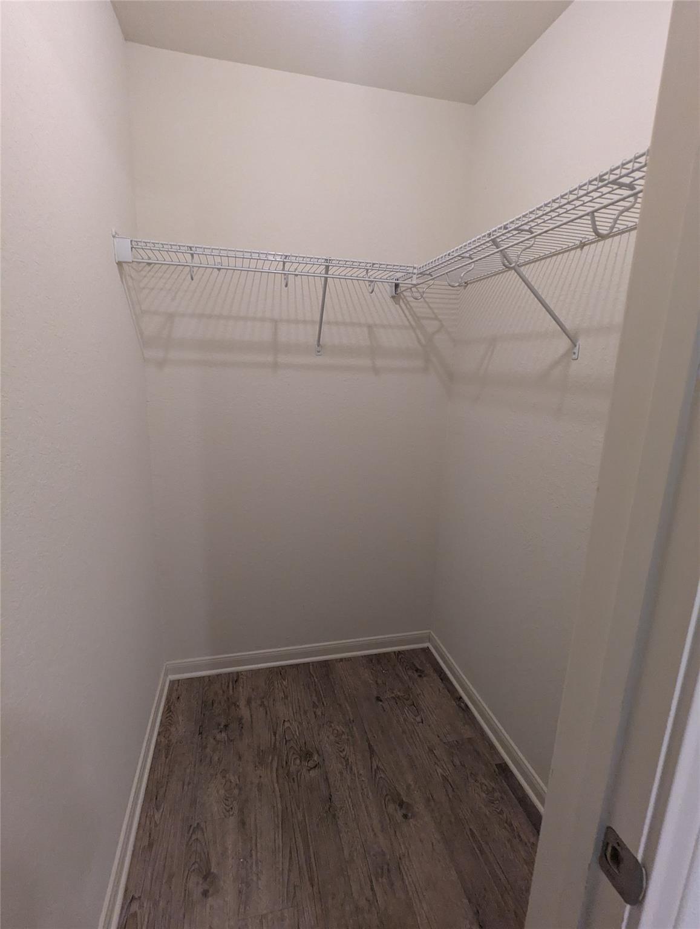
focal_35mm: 16
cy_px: 464
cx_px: 350
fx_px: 430
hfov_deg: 78.3
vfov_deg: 94.4
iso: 467
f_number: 2.2
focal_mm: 2.35
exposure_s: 1/60
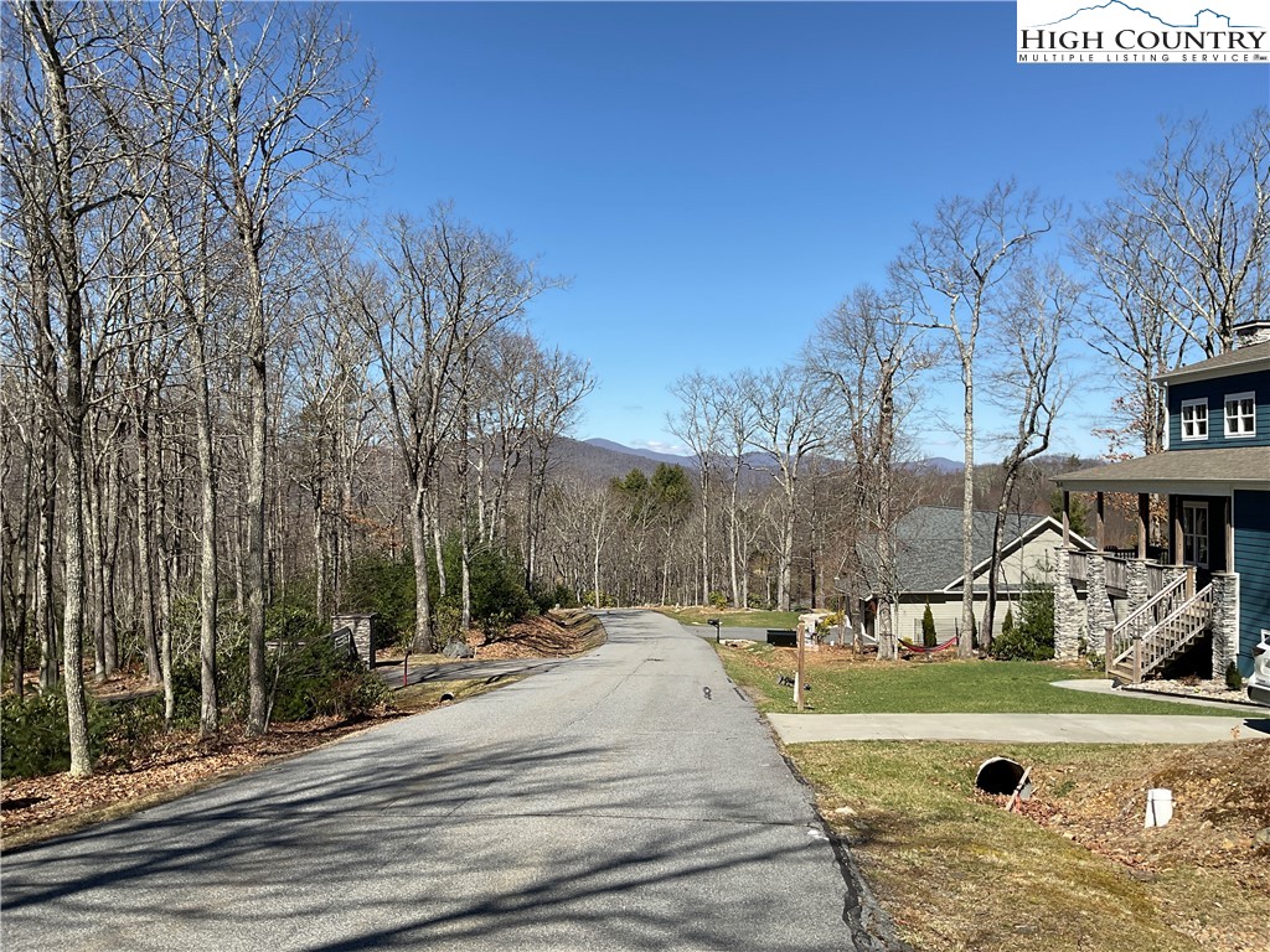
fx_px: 1064
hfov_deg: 61.7
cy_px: 476
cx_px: 635
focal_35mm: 29
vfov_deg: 48.2
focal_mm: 3
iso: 16
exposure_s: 1/2141
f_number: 1.8
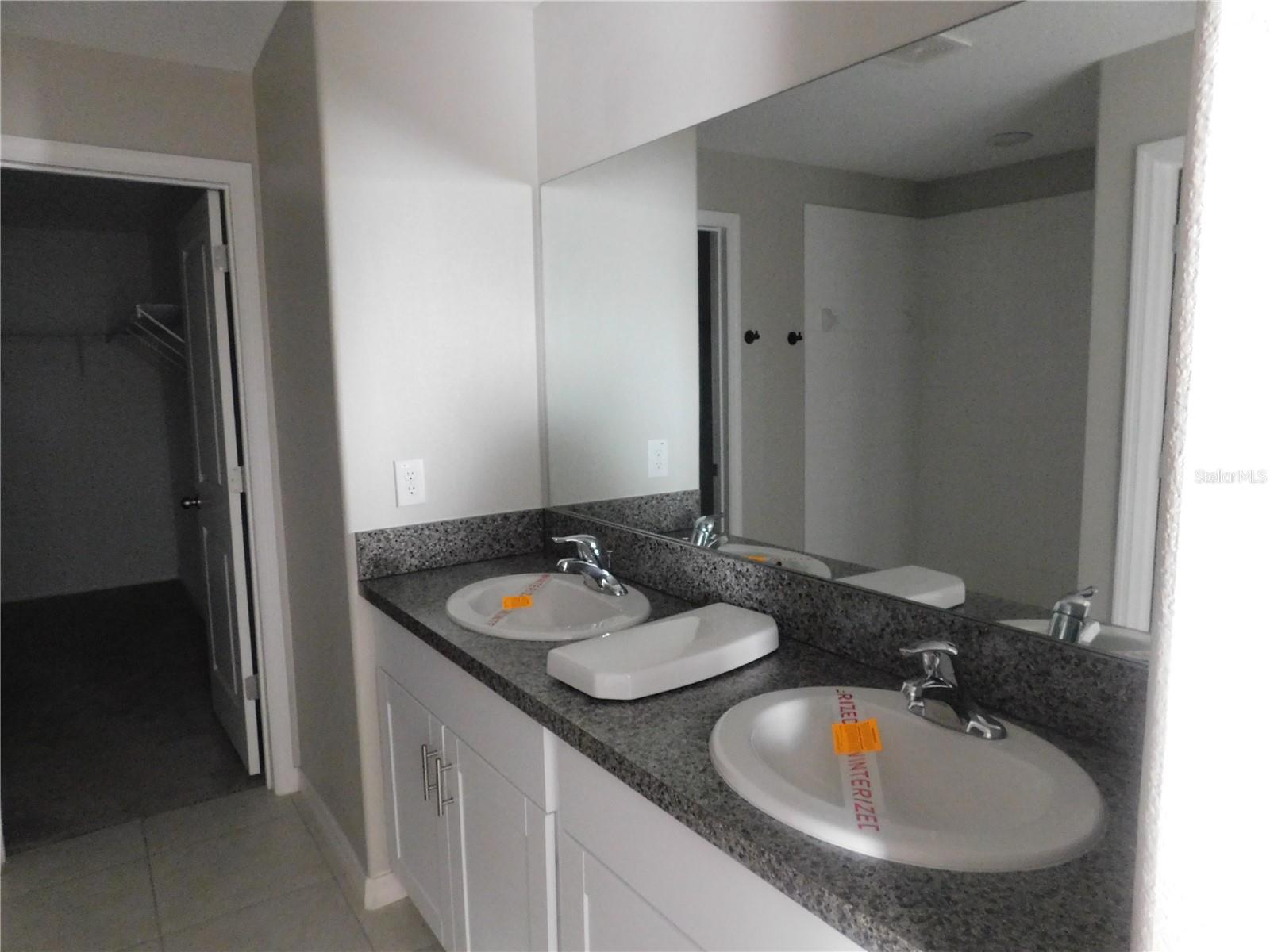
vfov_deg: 58.9
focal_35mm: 23
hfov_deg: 73.9
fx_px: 844
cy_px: 476
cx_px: 635
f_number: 3
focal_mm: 4
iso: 800
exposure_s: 1/5
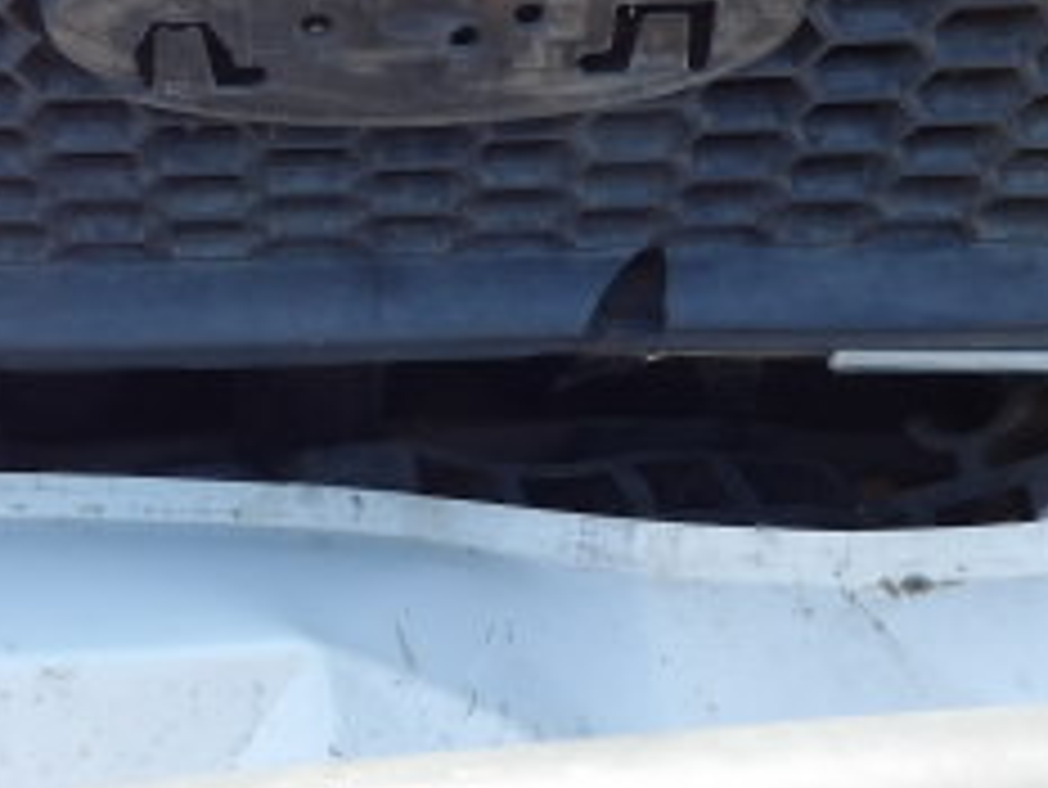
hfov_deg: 29.0
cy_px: 284
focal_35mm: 66
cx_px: 288
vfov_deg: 22.2
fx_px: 1999
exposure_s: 1/218
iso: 100
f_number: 3.2
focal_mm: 4.3
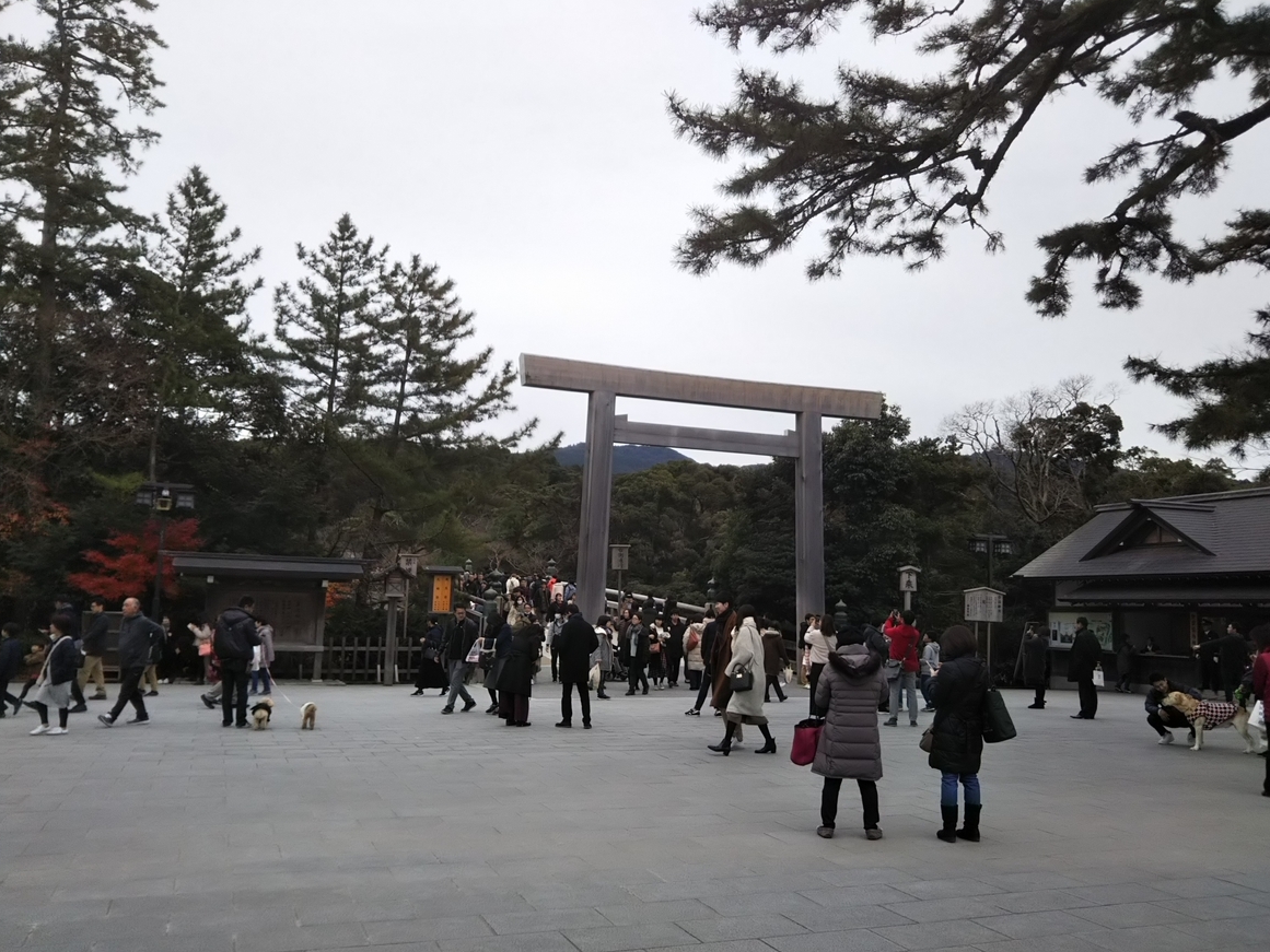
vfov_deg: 45.4
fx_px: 1137
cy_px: 475
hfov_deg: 58.3
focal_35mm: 31
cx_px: 636
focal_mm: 4
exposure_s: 1/393
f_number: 2.2
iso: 20
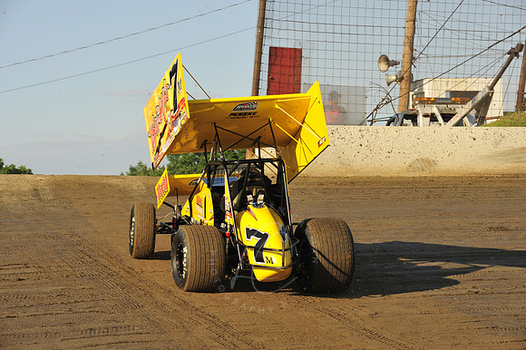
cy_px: 175
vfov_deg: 9.5
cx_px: 263
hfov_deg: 14.2
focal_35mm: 145
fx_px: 2117
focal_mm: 145
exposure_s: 1/320
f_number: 13
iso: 400
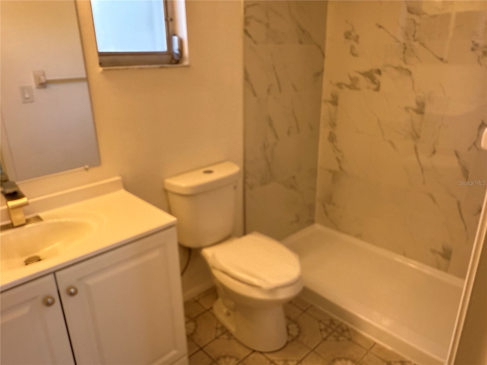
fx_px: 338
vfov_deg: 56.8
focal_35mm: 24
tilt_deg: -20.3
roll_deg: +0.8
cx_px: 244
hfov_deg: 71.6
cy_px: 182
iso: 640
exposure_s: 1/120
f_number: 2.2
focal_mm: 2.22
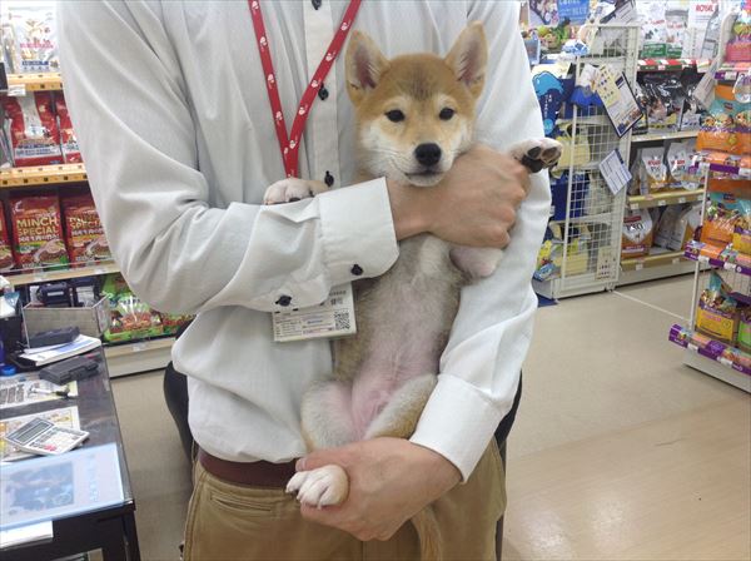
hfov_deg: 52.7
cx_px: 376
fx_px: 758
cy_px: 280
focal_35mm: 35
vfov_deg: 40.6
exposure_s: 1/40
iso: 64
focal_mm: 4.28
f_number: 2.4
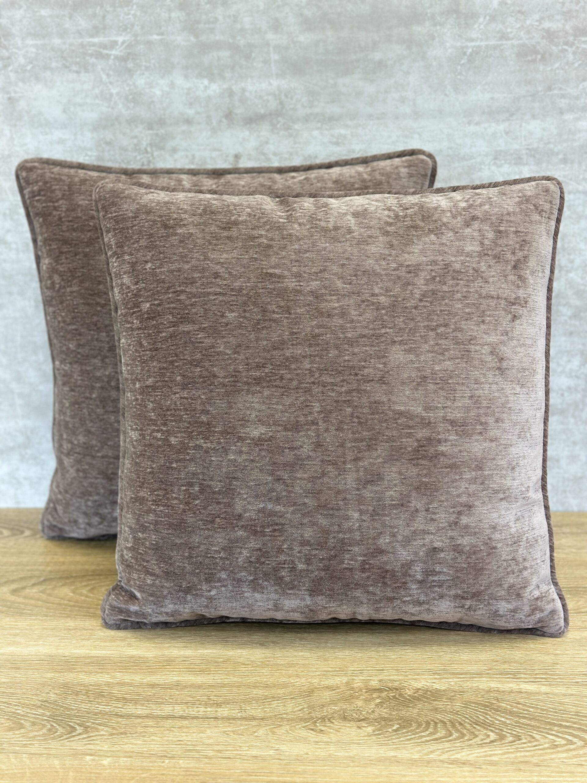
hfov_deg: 30.3
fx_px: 1085
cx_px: 294
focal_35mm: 48
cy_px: 392
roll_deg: +1.7
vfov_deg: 39.7
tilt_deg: -16.7
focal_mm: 6.86
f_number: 1.78
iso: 100
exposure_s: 1/120
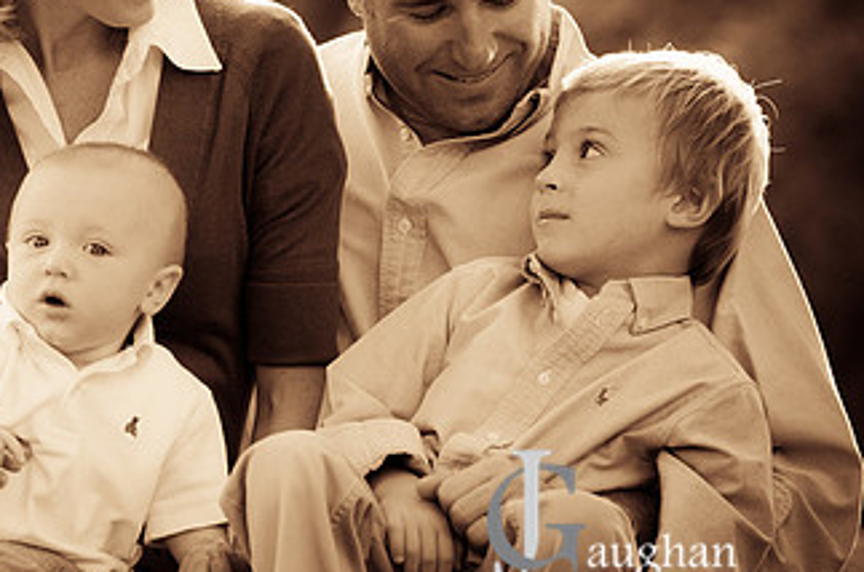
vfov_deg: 3.6
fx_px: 9030
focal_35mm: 377
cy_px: 138
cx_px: 115
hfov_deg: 5.5
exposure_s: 1/320
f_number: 3.5
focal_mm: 140
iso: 640
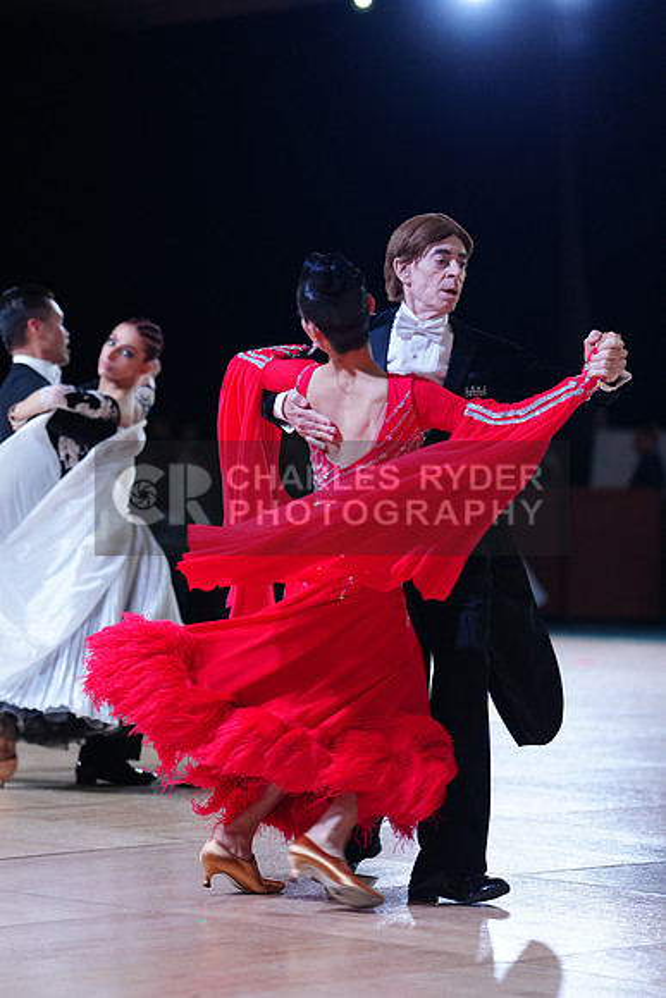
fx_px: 3328
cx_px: 333
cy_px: 499
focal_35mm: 120
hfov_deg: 11.4
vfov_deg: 17.1
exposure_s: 1/500
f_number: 2.8
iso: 800
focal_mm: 120
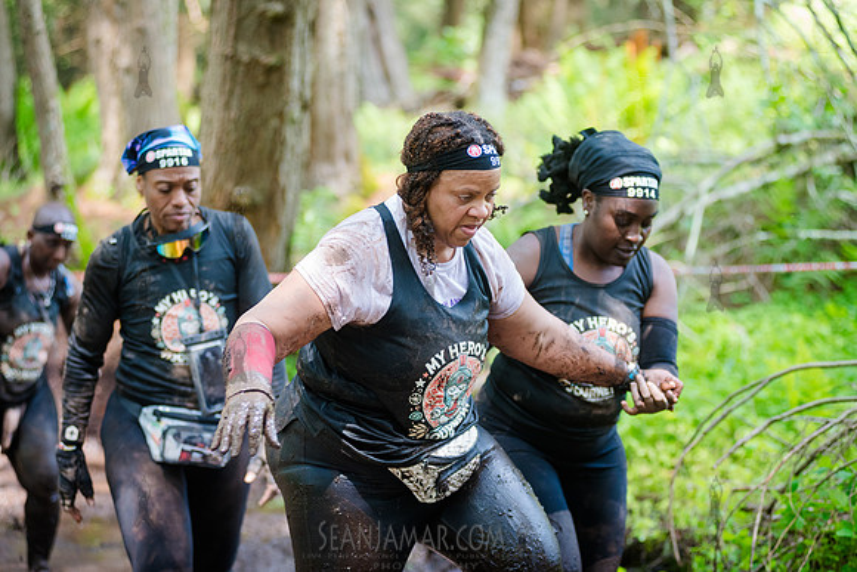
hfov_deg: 22.1
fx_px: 2191
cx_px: 428
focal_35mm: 92
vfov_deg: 14.9
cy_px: 286
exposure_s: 1/400
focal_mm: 92
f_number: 3.2
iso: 1000
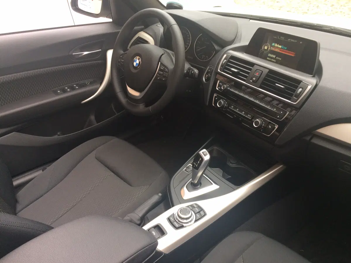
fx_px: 294
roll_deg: -0.2
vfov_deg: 48.2
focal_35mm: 29
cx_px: 176
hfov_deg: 61.7
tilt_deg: -33.3
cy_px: 132
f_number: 2.2
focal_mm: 4.15
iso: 64
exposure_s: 1/100
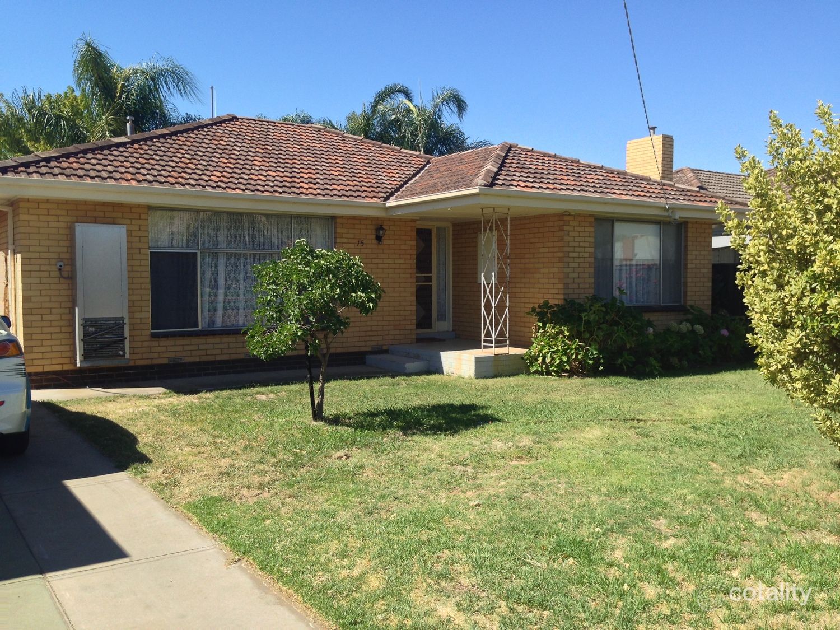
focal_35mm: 33
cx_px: 420
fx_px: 801
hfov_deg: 55.4
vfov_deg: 42.9
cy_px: 315
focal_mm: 4.12
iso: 50
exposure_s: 1/1022
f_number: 2.4
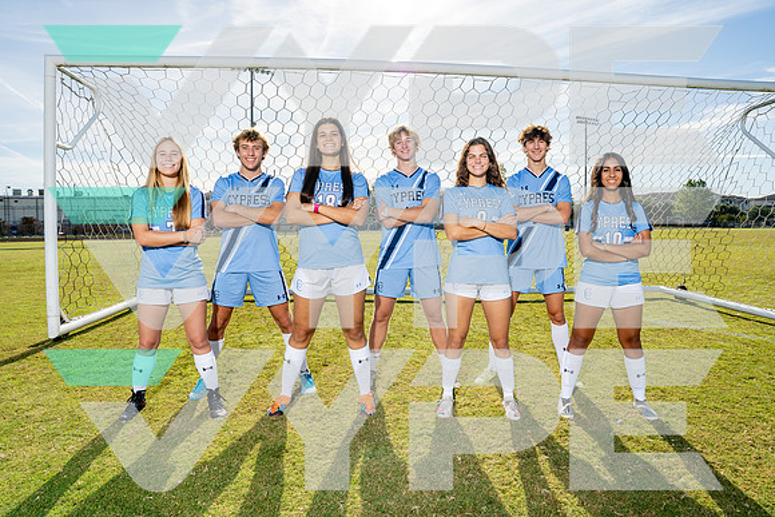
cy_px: 258
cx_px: 388
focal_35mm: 24
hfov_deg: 73.7
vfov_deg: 53.2
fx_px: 517
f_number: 11
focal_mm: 24
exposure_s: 1/250
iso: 200
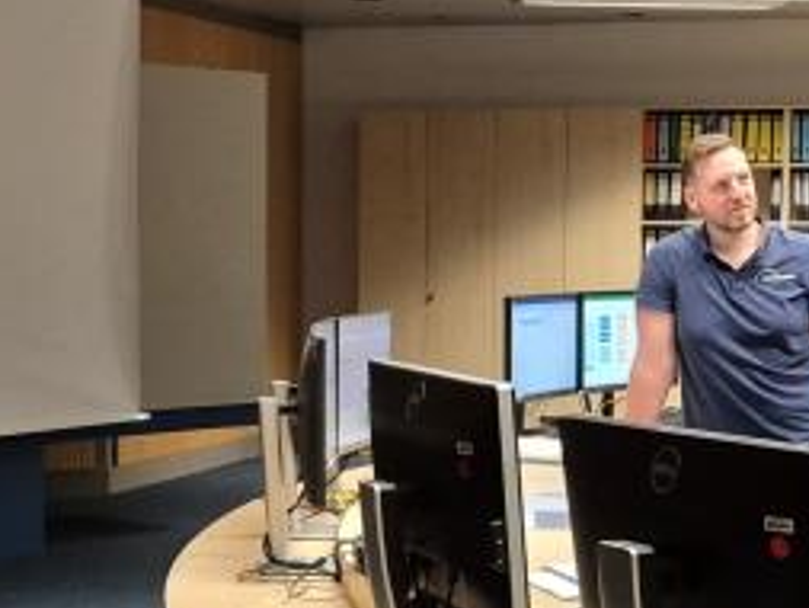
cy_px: 403
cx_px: 374
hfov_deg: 21.1
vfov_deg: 15.9
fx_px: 2175
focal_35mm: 93
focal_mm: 5.4
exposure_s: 1/100
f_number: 1.8
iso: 500
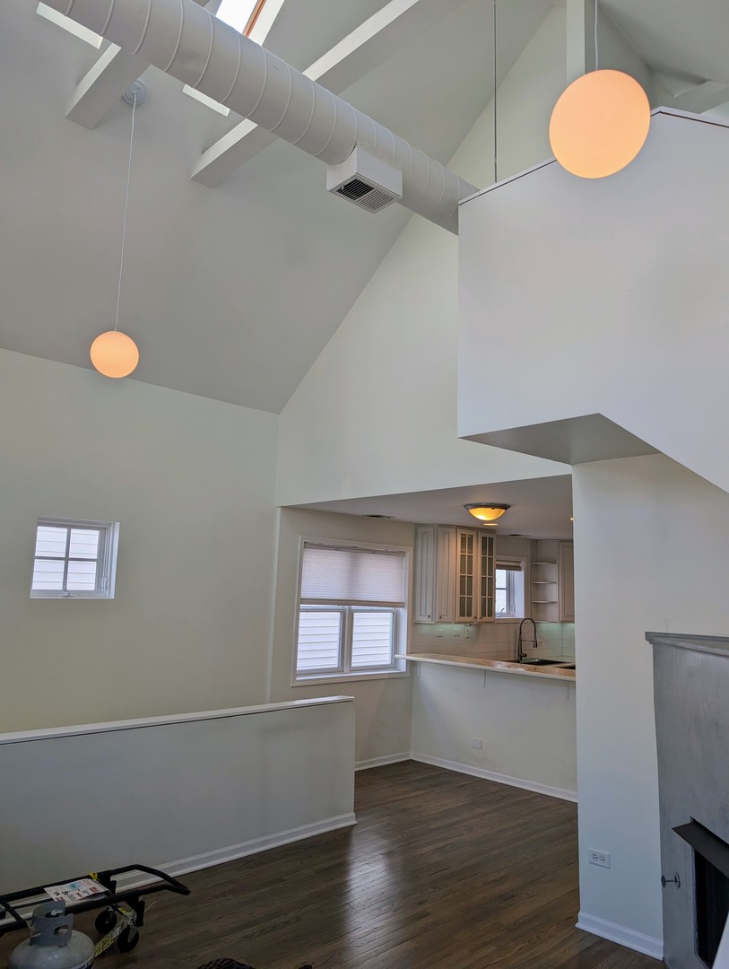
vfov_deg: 71.5
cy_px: 484
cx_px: 364
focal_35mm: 24
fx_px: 672
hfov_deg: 56.9
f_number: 1.68
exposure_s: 1/200
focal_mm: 6.9
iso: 23
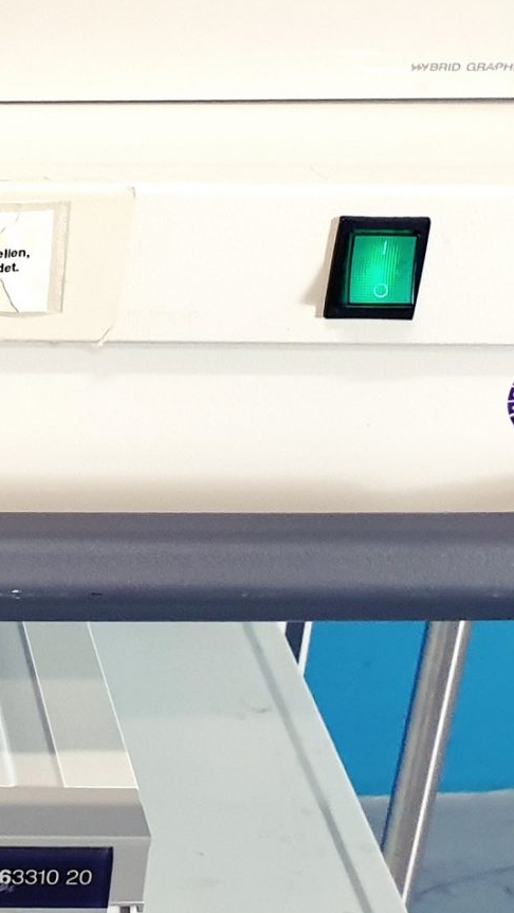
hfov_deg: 13.6
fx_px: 2034
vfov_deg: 25.2
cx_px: -247
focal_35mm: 84
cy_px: 300
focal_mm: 4.3
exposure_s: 1/33
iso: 320
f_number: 2.4
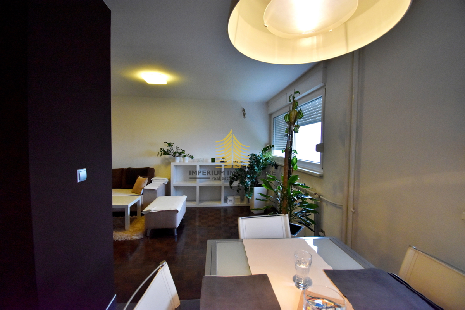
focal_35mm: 15
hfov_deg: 100.4
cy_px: 155
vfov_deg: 77.3
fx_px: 194
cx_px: 232
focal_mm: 10
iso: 1400
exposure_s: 1/125
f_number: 4.5
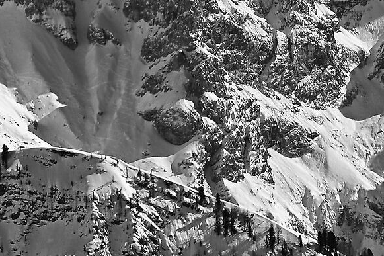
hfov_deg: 5.8
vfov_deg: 3.9
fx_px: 3700
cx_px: -356
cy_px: 462
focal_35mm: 347
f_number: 5
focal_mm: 56
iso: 100
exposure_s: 1/2000
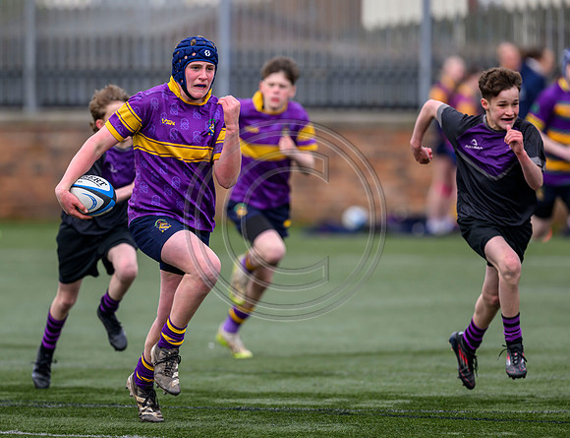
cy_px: 235
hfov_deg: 4.1
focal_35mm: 482
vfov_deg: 3.1
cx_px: 216
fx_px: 8007
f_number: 3.5
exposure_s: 1/2000
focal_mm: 400
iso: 640
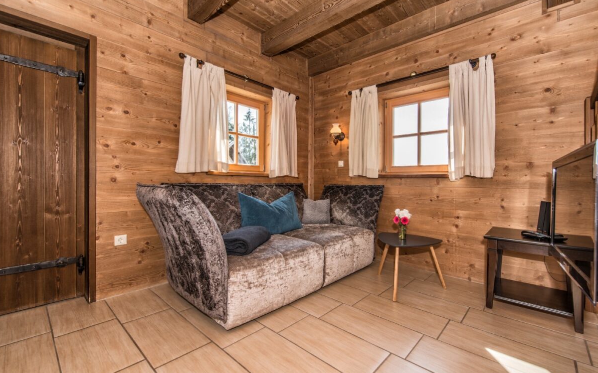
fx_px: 261
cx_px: 308
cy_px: 172
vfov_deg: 71.1
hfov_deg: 97.8
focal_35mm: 16
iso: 100
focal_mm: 15
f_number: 5.6
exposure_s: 1/160
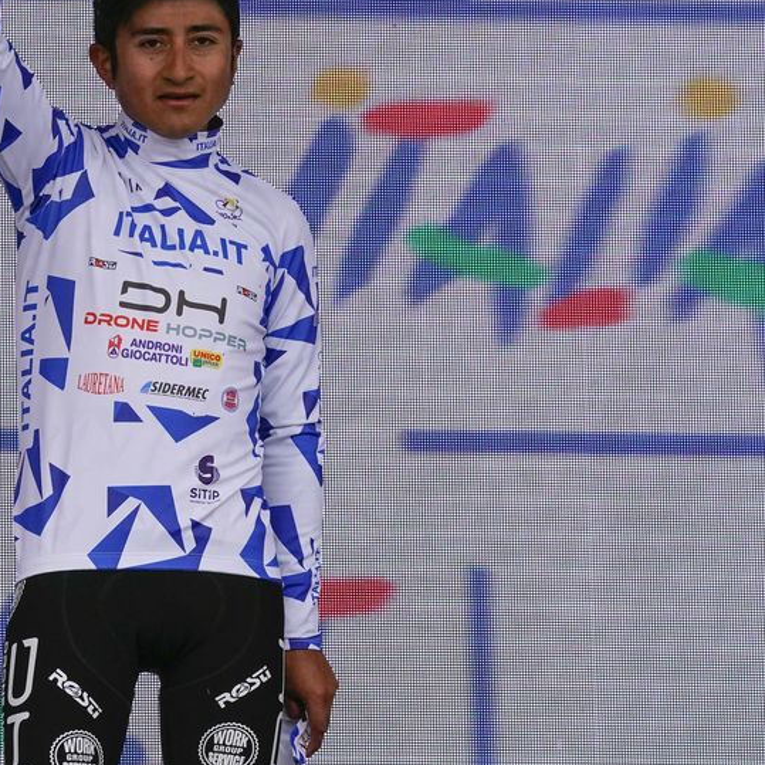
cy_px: 281
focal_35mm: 284
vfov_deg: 6.2
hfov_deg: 6.2
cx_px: 141
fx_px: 7101
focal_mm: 150
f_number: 13
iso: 2500
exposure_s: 1/640
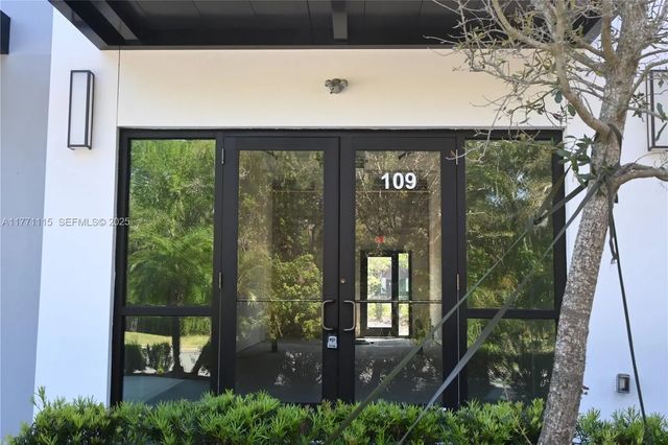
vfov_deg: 34.2
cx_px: 334
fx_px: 723
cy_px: 222
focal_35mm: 39
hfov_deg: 49.6
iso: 280
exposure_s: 1/250
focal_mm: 26
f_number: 4.5
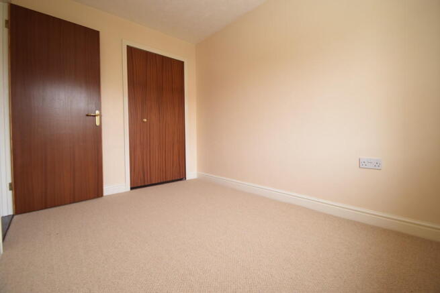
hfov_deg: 100.4
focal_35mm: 15
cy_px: 146
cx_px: 220
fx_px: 183
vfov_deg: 77.4
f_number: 4.5
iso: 800
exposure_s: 1/80
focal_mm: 10
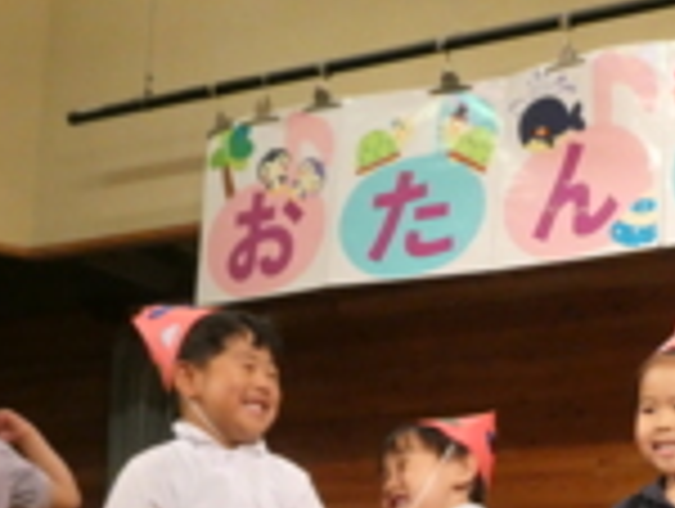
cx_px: 472
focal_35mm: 93
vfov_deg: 15.5
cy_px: 548
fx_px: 1816
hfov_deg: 20.9
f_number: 3.8
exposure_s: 1/80
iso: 640
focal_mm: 7.2
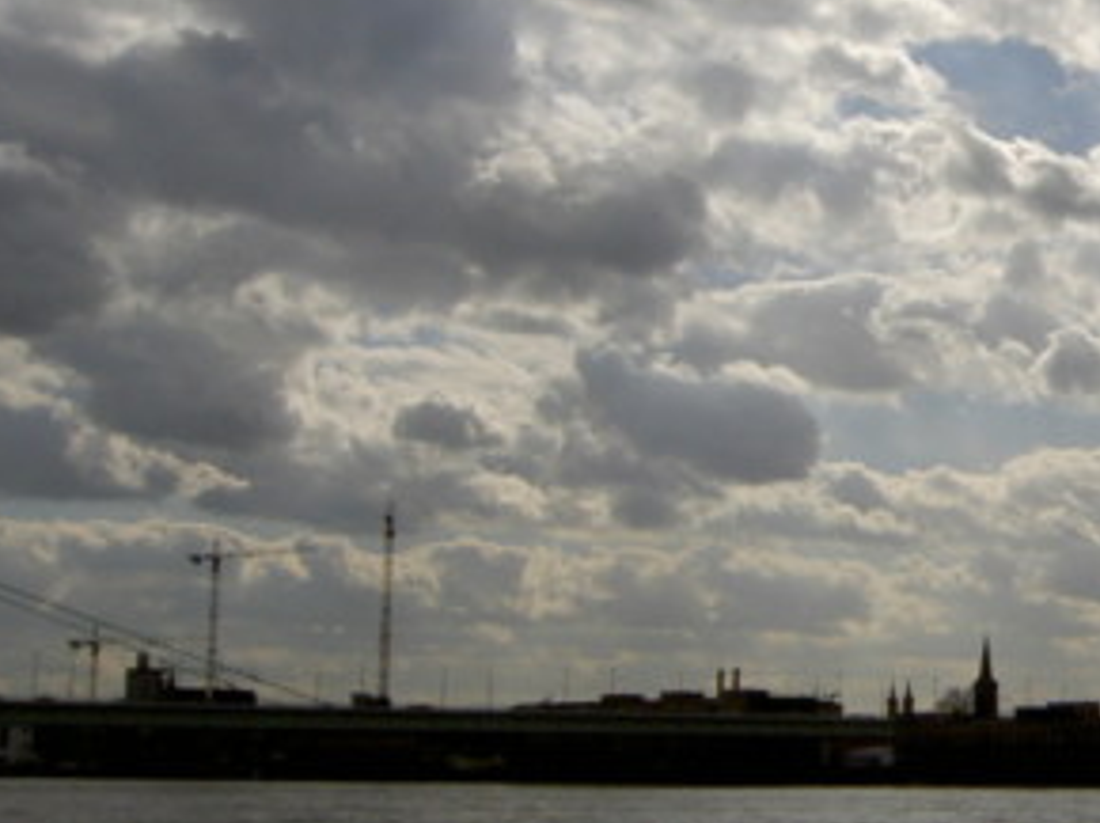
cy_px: 302
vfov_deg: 17.3
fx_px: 2699
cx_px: 1269
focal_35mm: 85
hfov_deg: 21.6
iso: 50
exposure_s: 1/2000
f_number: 4.7
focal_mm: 5.6
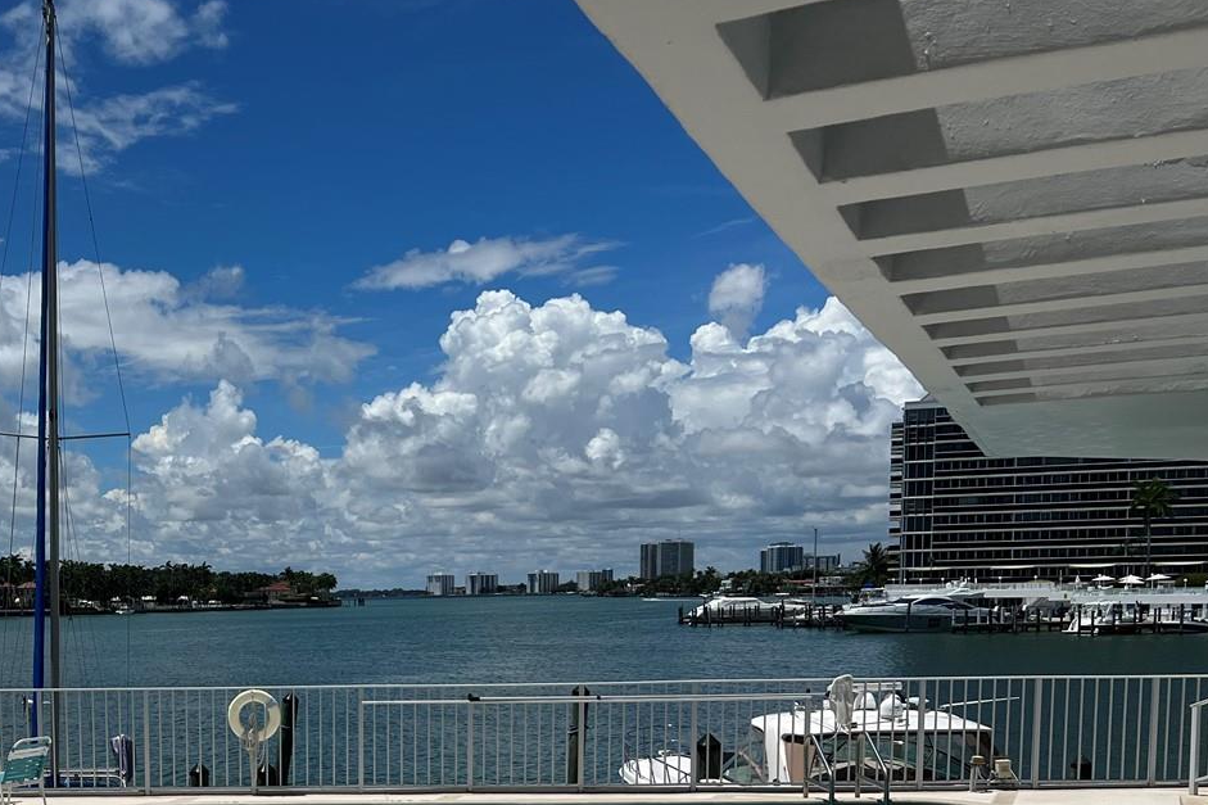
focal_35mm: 46
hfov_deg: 40.6
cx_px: 208
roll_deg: +0.8
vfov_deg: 28.1
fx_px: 1543
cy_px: 734
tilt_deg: -6.0
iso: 50
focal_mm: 5.7
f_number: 1.5
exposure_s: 1/14286
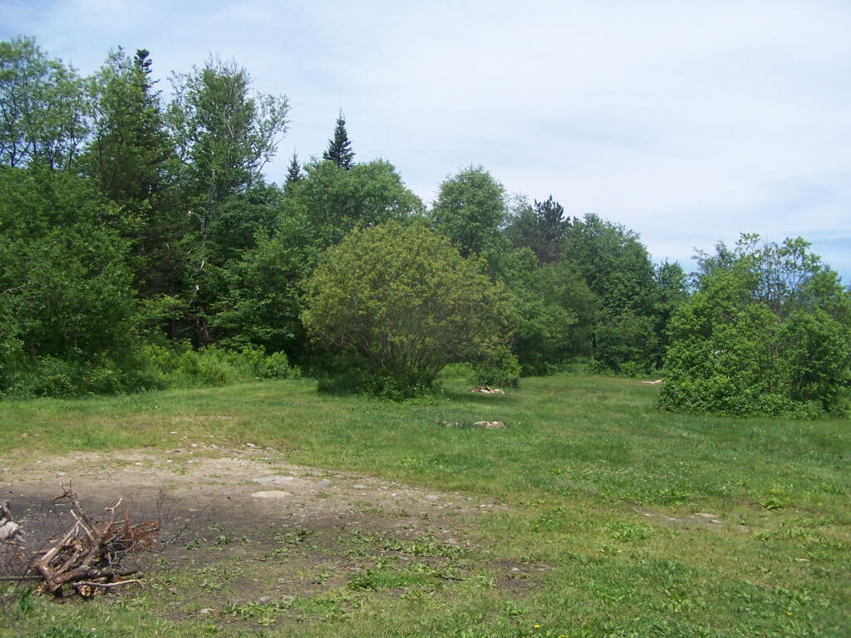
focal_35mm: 38
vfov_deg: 37.7
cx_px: 426
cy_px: 319
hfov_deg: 49.0
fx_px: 934
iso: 80
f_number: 4
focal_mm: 6.3
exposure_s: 1/640
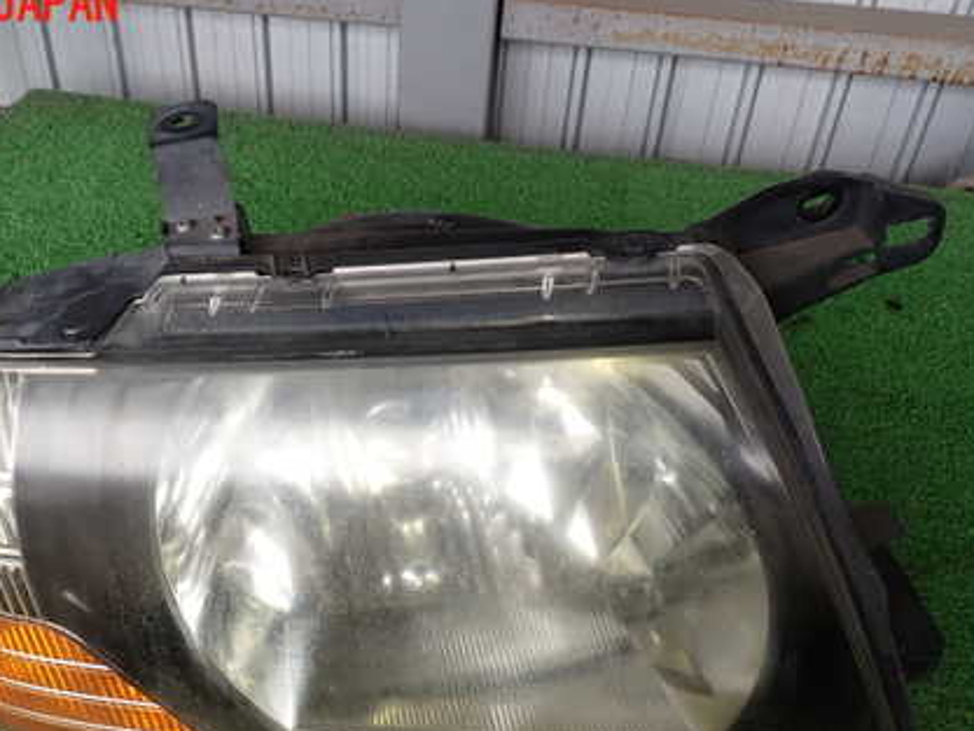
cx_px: 395
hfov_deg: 51.0
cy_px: 502
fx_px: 1013
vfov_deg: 39.1
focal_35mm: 36
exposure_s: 1/60
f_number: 2.8
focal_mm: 4.5
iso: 100
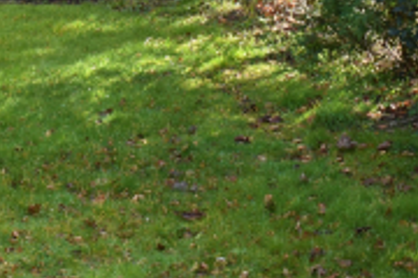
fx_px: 1447
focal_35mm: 125
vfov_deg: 10.7
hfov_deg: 15.8
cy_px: -95
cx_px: -81
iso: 100
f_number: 5
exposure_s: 1/100
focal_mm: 25
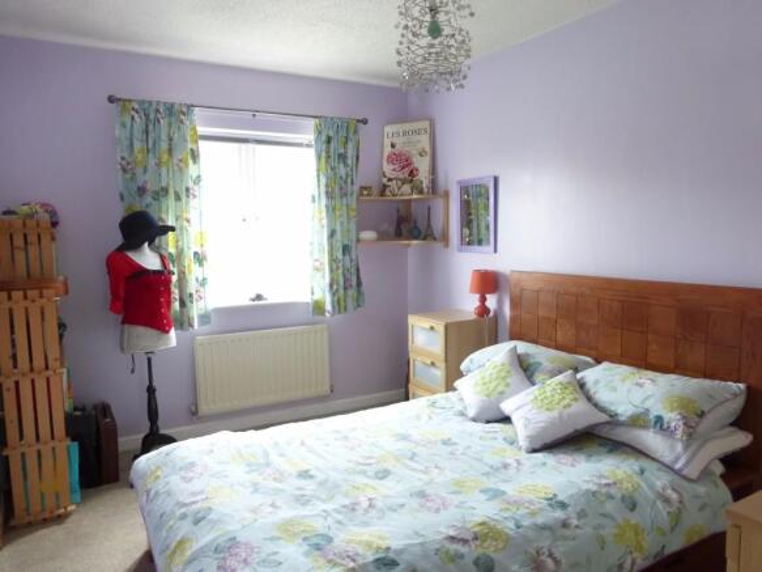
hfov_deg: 71.6
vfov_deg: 56.8
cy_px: 286
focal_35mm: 24
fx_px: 528
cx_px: 381
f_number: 3.3
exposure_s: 1/20
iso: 400
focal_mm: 4.3
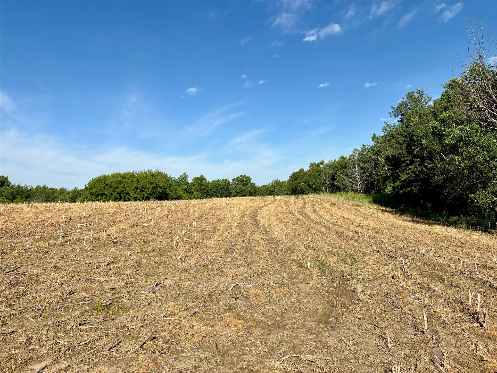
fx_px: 373
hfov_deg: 67.3
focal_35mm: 26
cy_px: 186
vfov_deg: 53.1
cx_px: 248
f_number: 1.6
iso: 50
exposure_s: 1/4608
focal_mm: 5.96
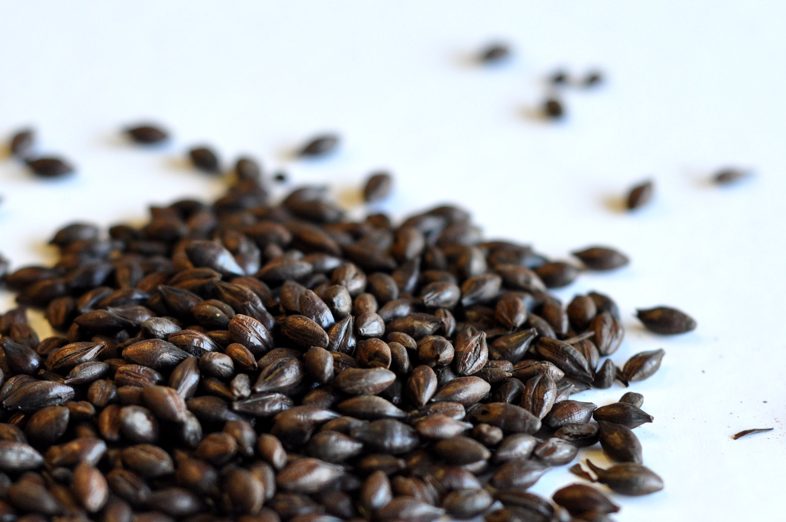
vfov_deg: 11.0
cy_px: 385
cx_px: 303
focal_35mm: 124
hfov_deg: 16.5
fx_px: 2704
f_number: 3.5
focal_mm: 50
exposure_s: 1/80
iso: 500
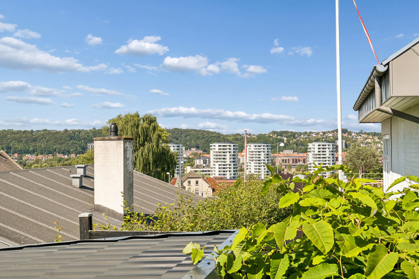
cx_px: 210
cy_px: 140
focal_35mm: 52
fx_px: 605
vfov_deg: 26.0
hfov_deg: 38.2
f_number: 8
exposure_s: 1/500
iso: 200
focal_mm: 35
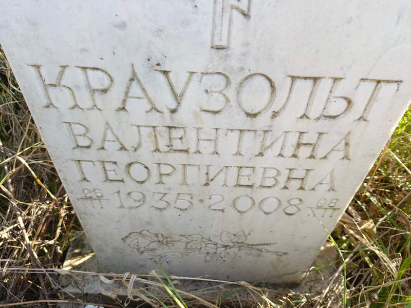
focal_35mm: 25
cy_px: 154
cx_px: 206
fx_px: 297
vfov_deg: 54.9
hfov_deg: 69.4
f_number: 1.69
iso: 112
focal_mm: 4.76
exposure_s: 1/125
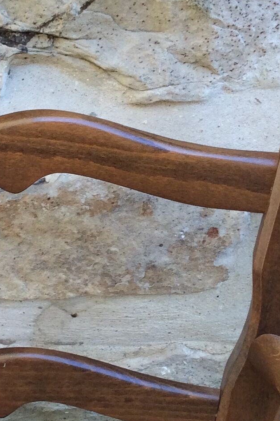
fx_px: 1062
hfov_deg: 14.7
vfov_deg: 22.4
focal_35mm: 91
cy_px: 248
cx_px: -31
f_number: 2.4
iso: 40
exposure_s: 1/100
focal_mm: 3.3
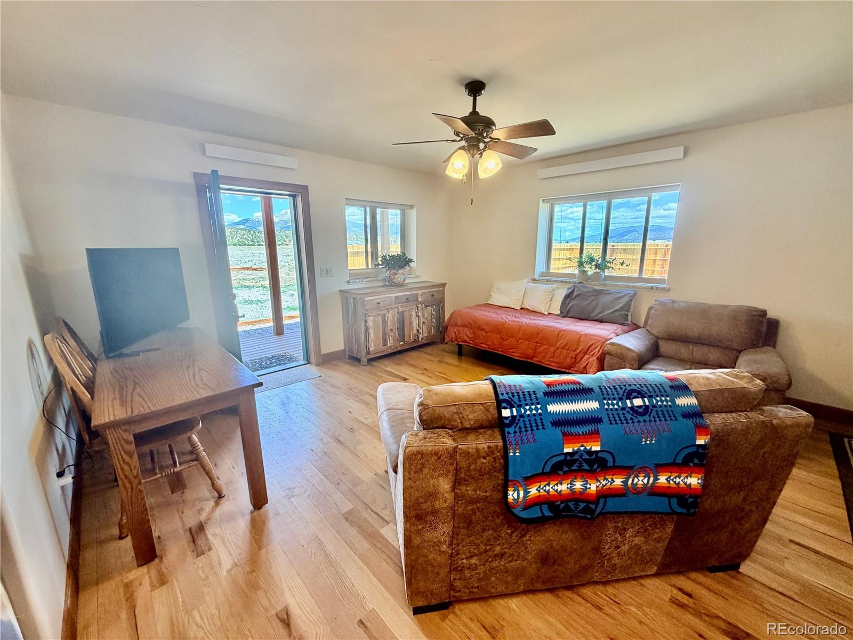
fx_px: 345
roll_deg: +1.1
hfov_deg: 102.1
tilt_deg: -11.8
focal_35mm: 14
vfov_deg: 85.7
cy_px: 320
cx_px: 426
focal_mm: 2.22
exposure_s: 1/120
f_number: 2.2
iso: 160
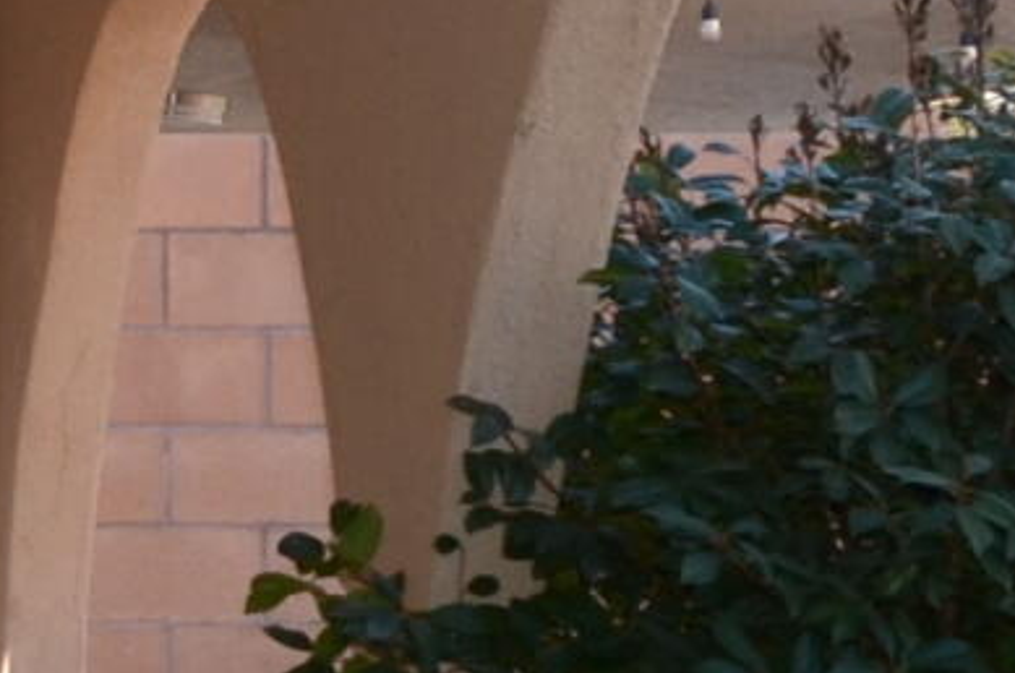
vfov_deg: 6.6
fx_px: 5855
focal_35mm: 208
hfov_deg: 9.0
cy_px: 578
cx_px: -1375
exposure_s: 1/350
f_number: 6.7
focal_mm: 18
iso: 400
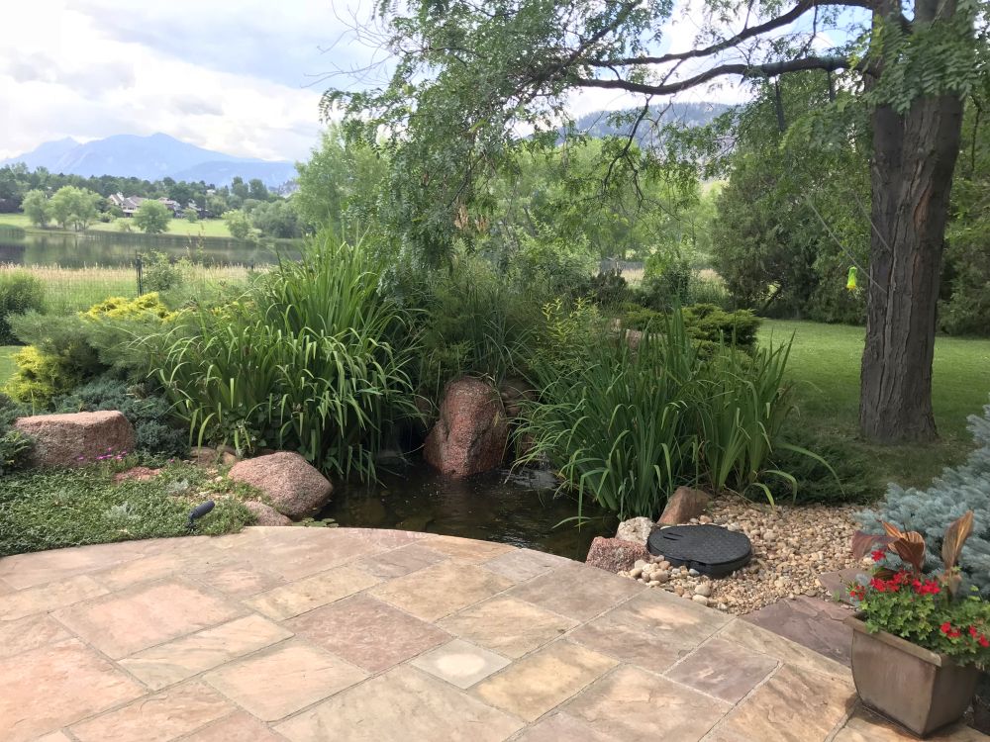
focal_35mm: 28
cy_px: 371
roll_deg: -3.9
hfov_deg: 63.4
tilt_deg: -7.1
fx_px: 801
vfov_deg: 49.7
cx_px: 495
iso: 20
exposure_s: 1/332
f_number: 1.8
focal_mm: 3.99
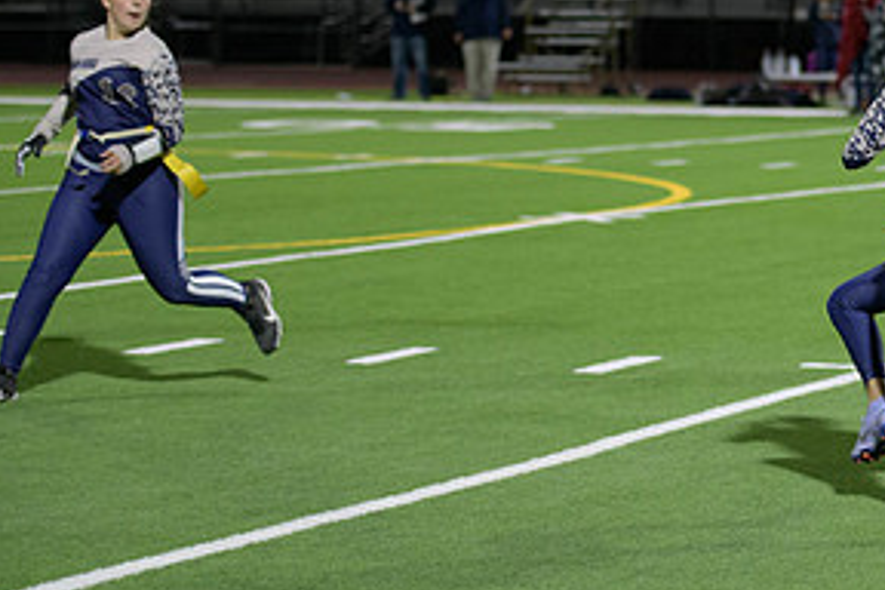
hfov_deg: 11.9
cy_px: 266
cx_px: 863
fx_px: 4203
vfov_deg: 8.0
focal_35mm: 171
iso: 2500
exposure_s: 1/640
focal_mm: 85
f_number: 2.8
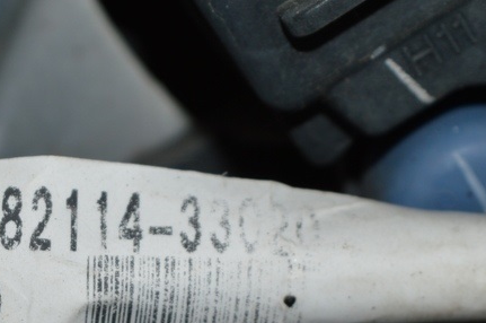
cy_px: 258
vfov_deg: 7.0
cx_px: 170
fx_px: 2645
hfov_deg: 10.5
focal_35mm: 196
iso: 100
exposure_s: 1/60
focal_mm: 55
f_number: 8
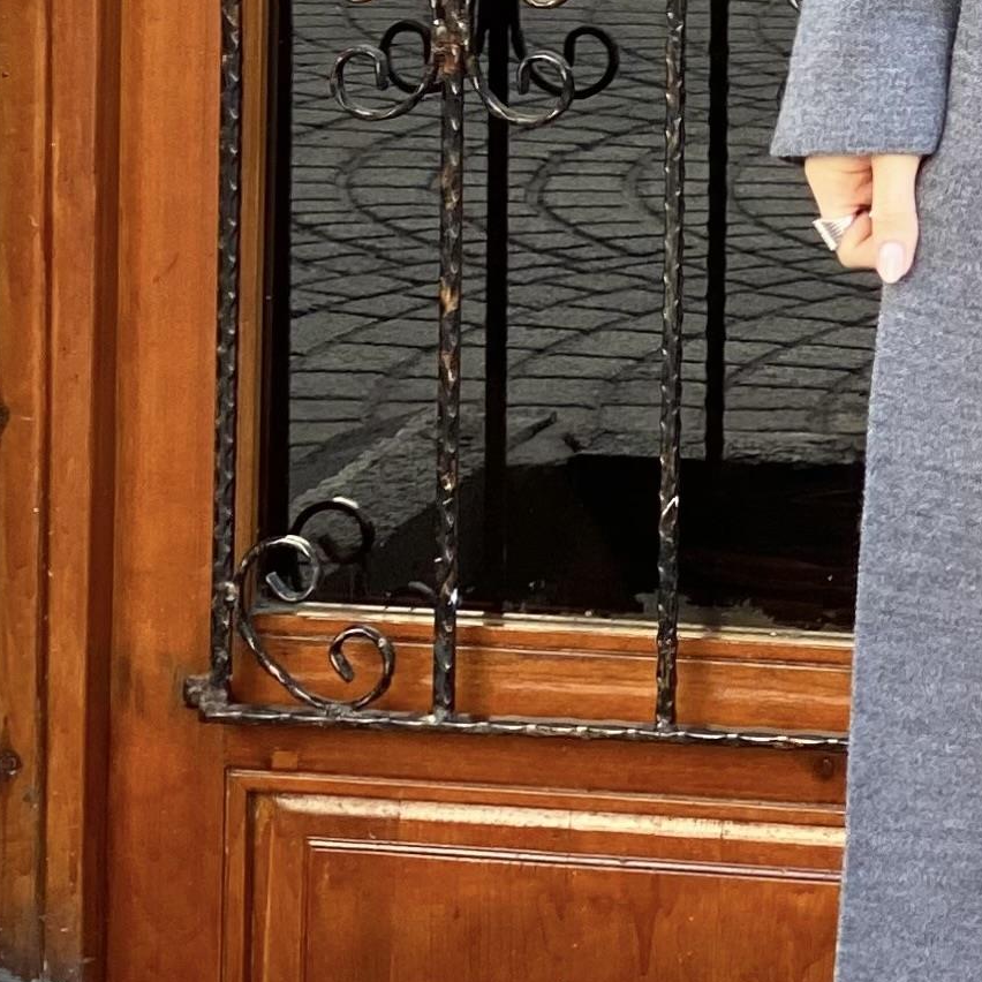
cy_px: 82
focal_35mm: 214
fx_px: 6868
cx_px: 1569
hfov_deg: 8.0
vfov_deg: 8.1
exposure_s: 1/122
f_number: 2
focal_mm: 6
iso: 25
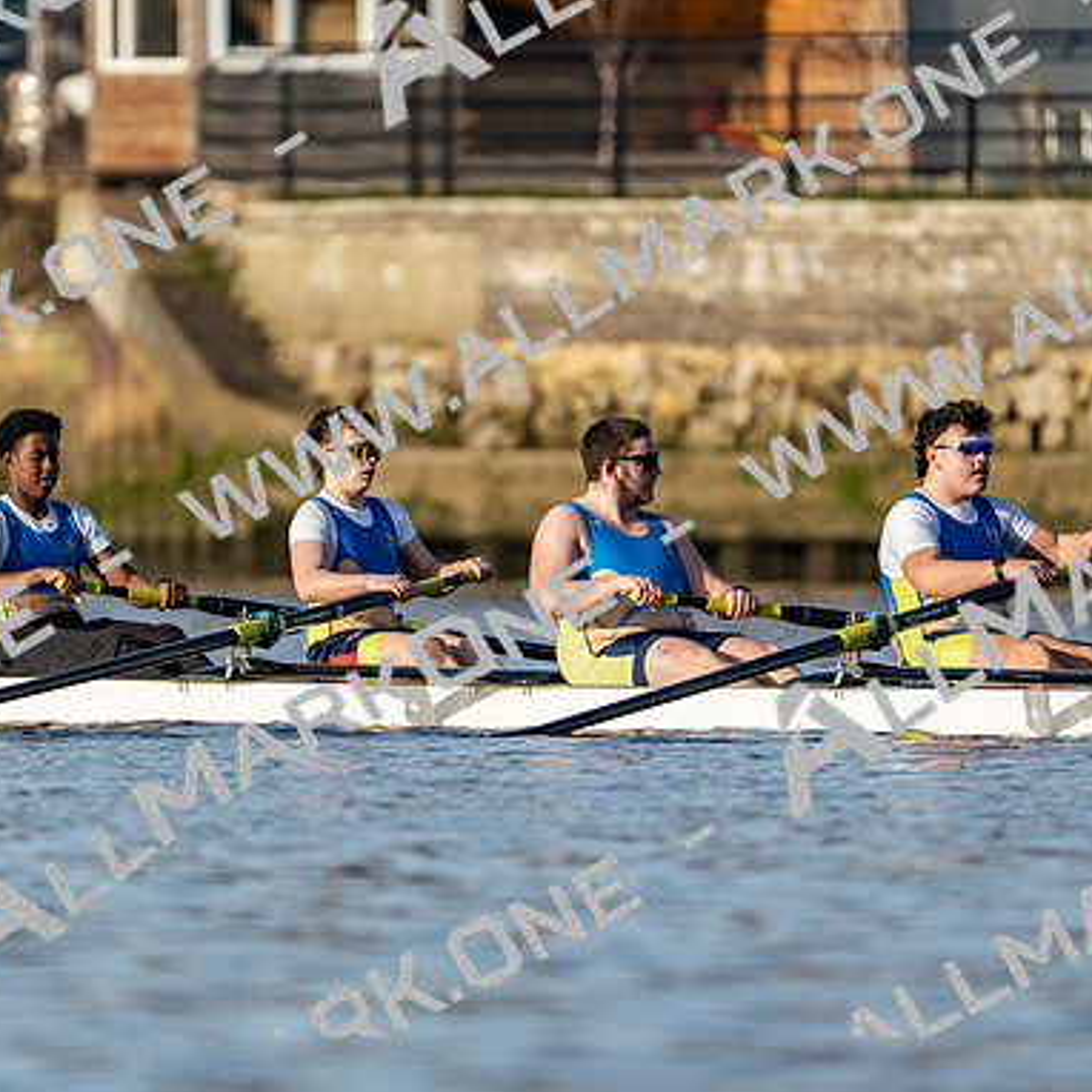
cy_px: 547
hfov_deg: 2.3
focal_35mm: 774
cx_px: 532
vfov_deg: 2.3
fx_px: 27624
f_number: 6.3
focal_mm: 600
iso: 500
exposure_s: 1/2000
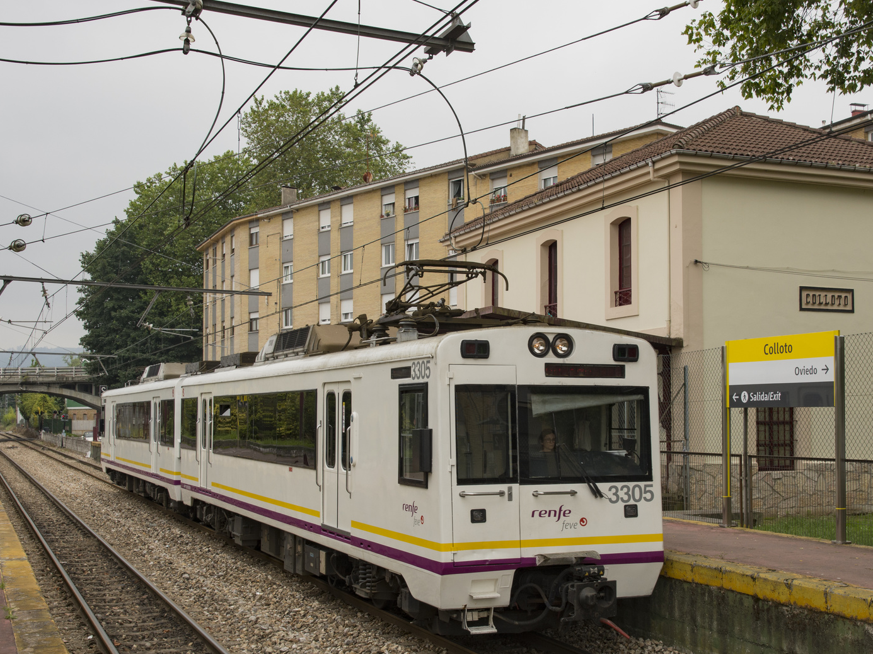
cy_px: 379
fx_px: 1210
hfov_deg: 39.6
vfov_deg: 30.2
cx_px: 482
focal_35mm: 48
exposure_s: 1/400
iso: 250
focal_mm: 24
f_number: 6.3
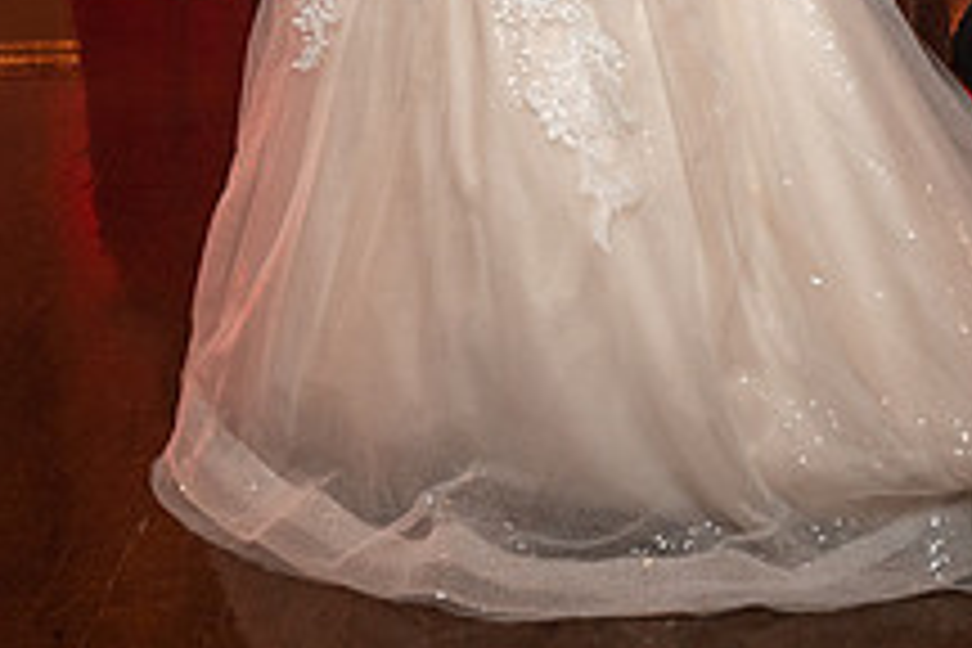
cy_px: -169
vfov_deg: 19.0
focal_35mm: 67
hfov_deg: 29.2
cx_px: 819
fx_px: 1809
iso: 2000
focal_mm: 24
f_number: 4
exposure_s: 1/200
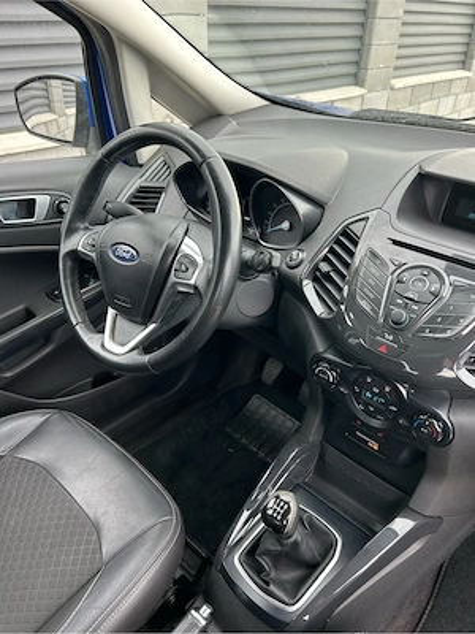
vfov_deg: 67.3
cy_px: 317
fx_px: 476
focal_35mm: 26
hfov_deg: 53.1
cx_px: 238
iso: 100
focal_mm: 5.7
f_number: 1.5
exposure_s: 1/121
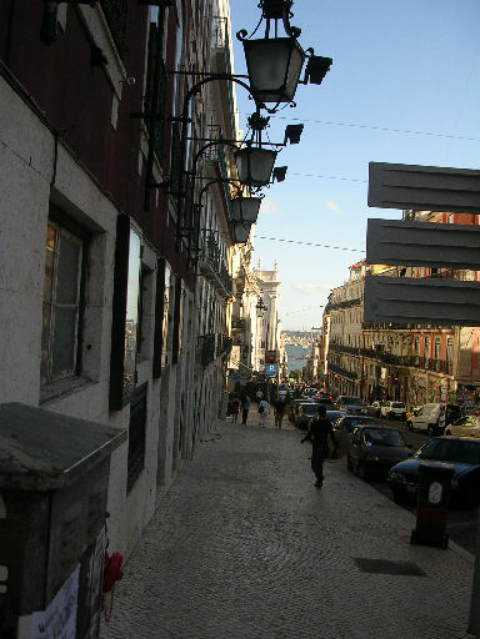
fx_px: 703
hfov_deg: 37.7
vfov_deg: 49.0
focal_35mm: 38
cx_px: 240
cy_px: 320
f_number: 2.8
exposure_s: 1/470
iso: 50
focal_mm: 5.8
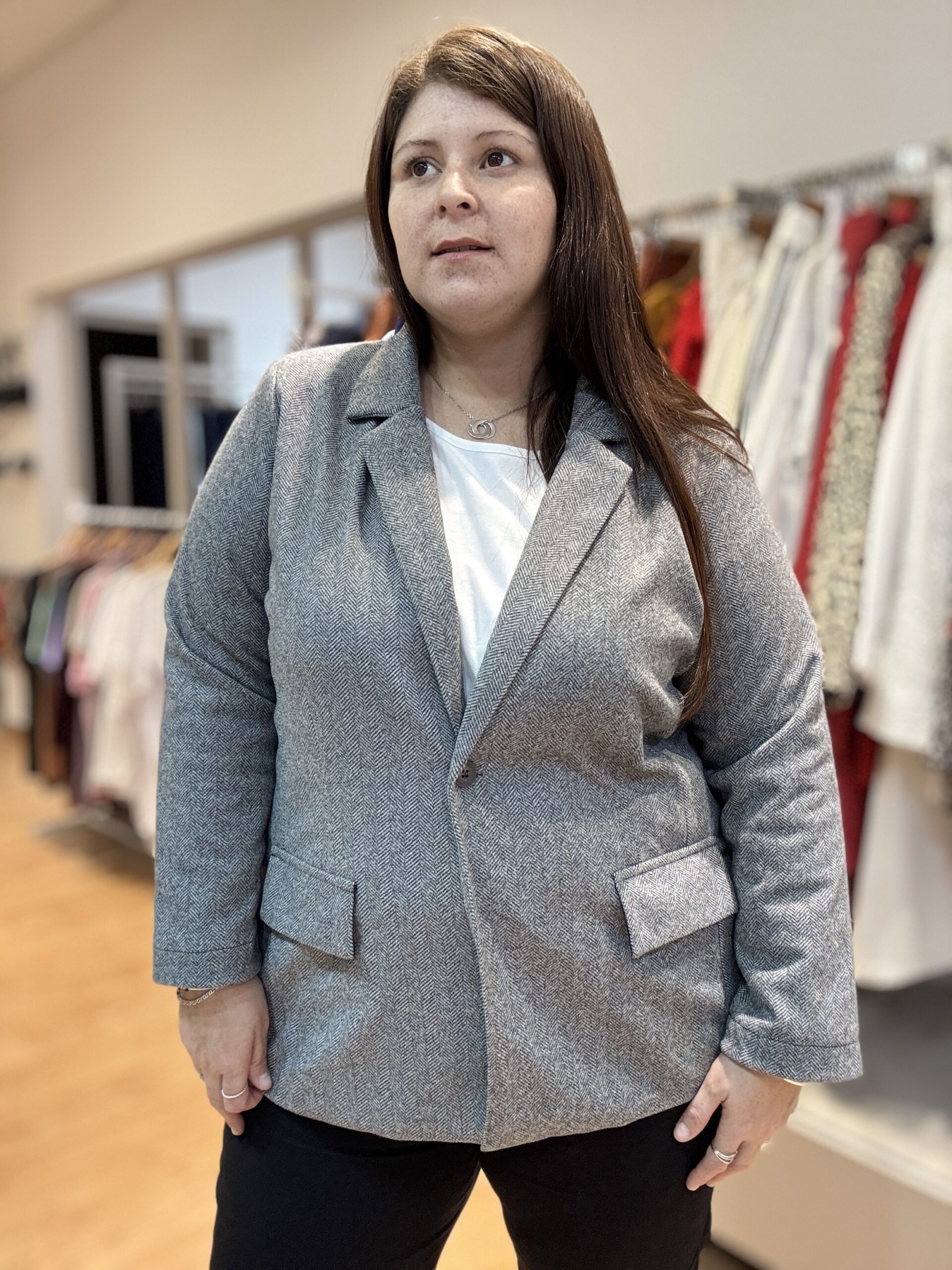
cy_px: 635
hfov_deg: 46.8
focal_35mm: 30
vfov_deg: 60.0
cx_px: 476
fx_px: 1100
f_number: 1.9
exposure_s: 1/50
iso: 125
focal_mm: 2.69
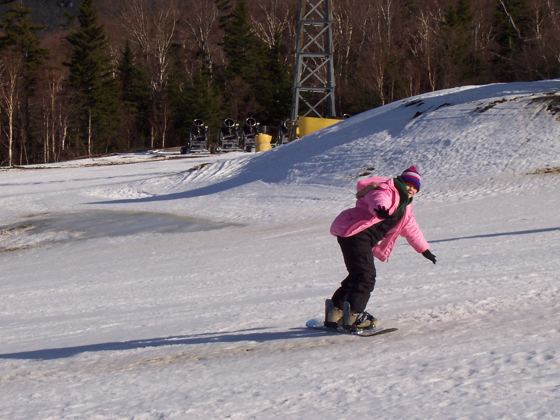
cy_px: 210
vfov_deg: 13.3
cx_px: 280
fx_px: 1796
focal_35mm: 111
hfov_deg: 17.7
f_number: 9.5
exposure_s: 1/350
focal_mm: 16.8
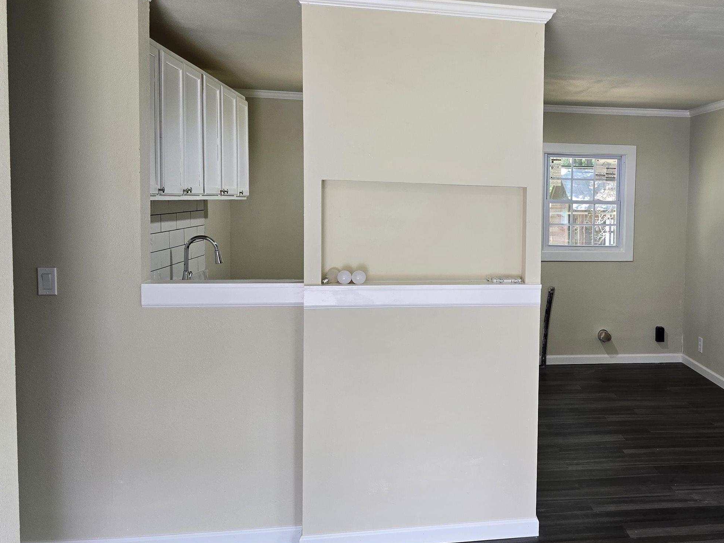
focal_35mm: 36
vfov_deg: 39.6
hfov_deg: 48.8
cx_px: 564
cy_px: 257
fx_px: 753
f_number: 1.7
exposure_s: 1/120
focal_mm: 6.3
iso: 160
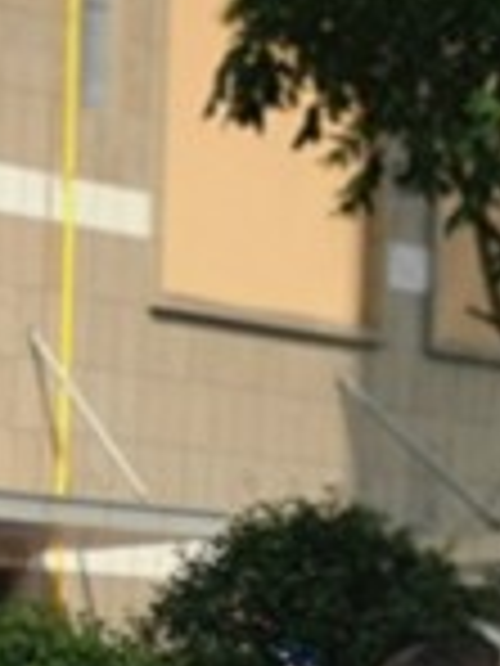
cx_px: -784
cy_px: 832
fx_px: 2812
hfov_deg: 9.0
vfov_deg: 13.1
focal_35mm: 146
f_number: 1.8
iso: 50
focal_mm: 3.95
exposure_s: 1/947
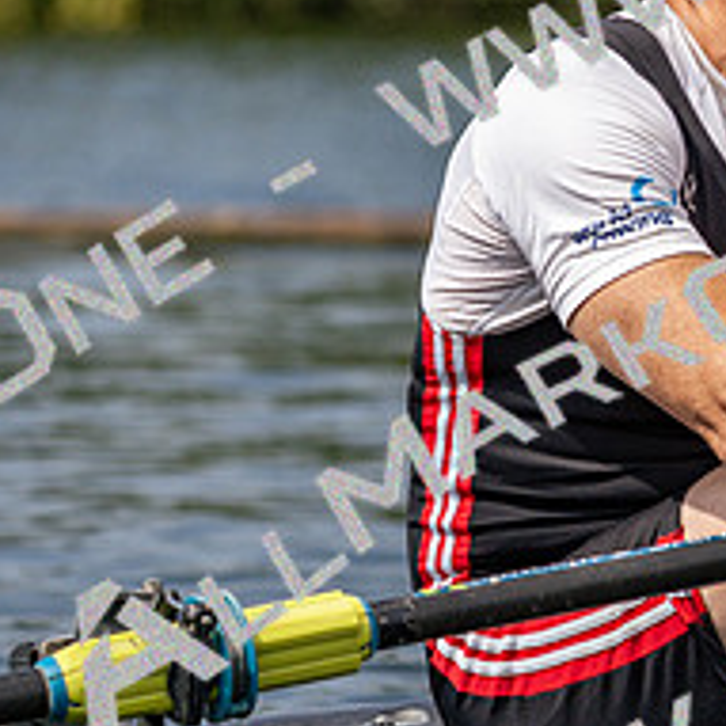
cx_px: 848
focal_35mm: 516
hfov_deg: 3.4
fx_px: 12244
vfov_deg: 3.4
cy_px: 158
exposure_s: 1/1600
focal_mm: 200
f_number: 5.6
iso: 200
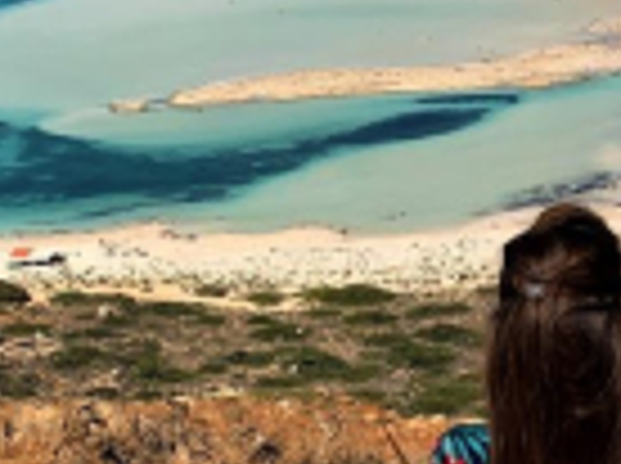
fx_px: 1486
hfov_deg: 21.9
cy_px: 185
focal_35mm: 83
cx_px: 742
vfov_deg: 17.7
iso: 25
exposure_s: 1/2915
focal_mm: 4.25
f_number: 1.8
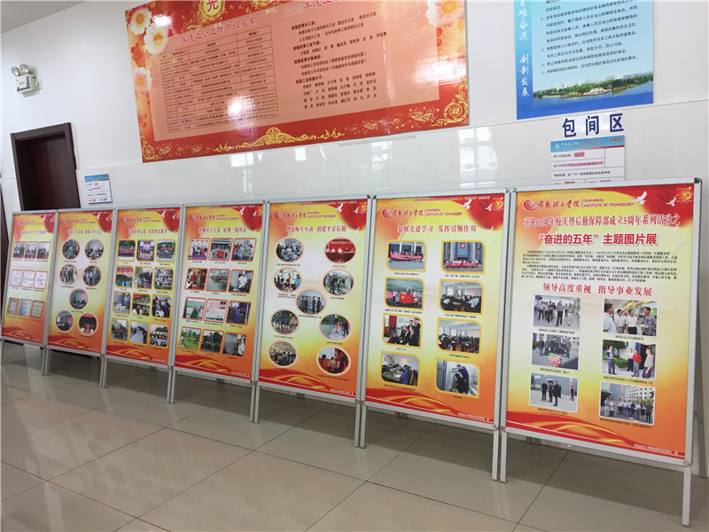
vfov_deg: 48.2
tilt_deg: -7.5
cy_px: 266
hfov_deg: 61.7
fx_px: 594
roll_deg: +2.5
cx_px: 354
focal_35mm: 29
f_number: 2.2
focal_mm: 4.15
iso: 100
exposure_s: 1/33
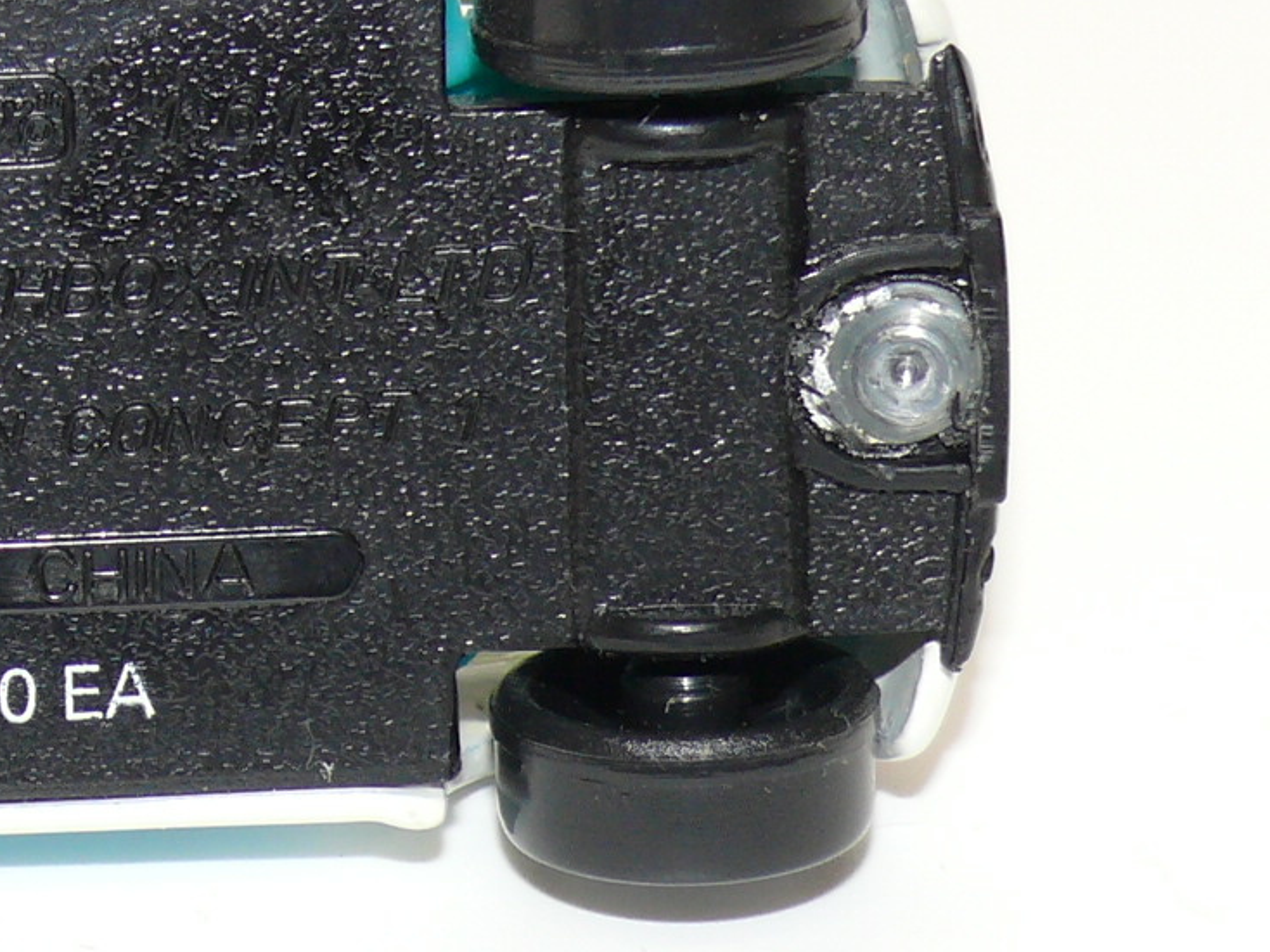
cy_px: 370
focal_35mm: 229
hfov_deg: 8.6
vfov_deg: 6.5
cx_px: -59
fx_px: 8399
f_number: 4
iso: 100
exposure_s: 1/30
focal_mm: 13.7
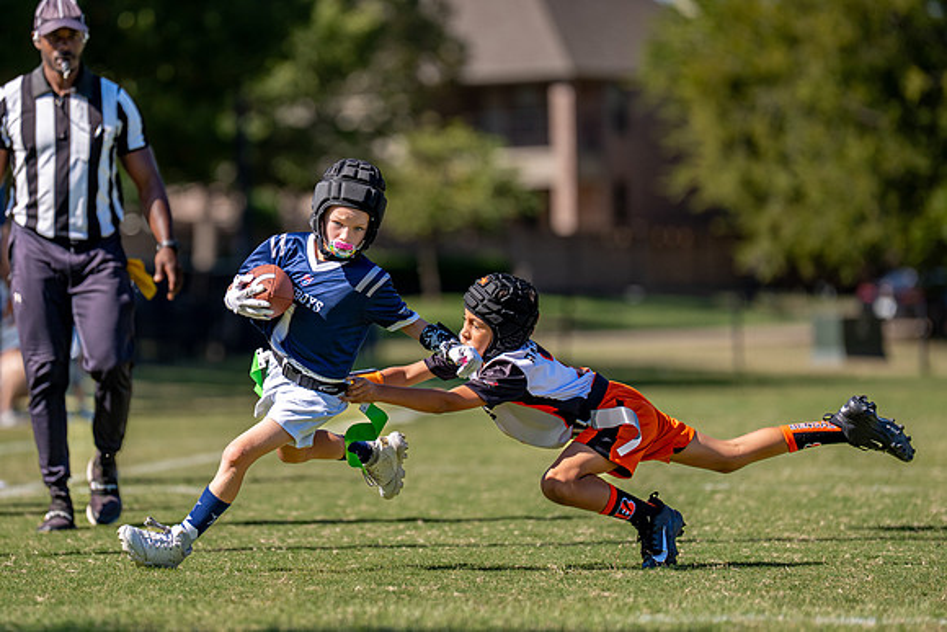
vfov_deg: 4.9
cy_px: 291
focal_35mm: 280
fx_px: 7355
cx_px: 318
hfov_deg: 7.4
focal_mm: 200
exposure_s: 1/2500
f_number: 2.8
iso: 160
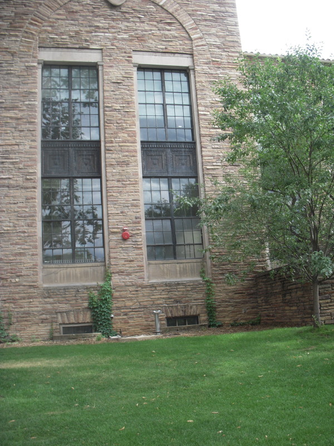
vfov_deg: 49.0
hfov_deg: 37.7
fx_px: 489
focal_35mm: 38
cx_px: 167
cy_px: 223
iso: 100
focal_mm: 6.3
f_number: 3.3
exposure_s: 1/80
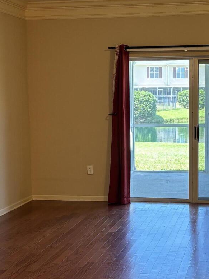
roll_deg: -0.6
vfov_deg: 29.0
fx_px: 539
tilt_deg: -7.8
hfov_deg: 21.8
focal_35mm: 67
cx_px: 142
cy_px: 150
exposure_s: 1/60
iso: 80
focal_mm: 5.96
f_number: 1.6
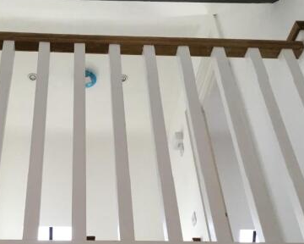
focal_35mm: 49
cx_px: 86
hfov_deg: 37.3
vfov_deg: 30.4
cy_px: 177
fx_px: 441
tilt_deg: +35.4
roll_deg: +1.1
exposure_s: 1/33
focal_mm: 3.3
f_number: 2.4
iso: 32
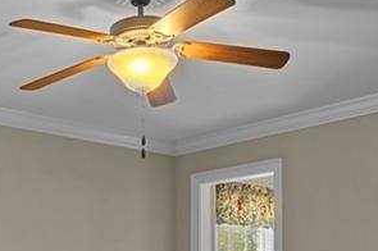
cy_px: 296
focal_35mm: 59
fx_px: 619
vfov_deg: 21.4
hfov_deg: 33.3
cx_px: 94
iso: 400
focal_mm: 17
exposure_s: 1/3
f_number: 7.1
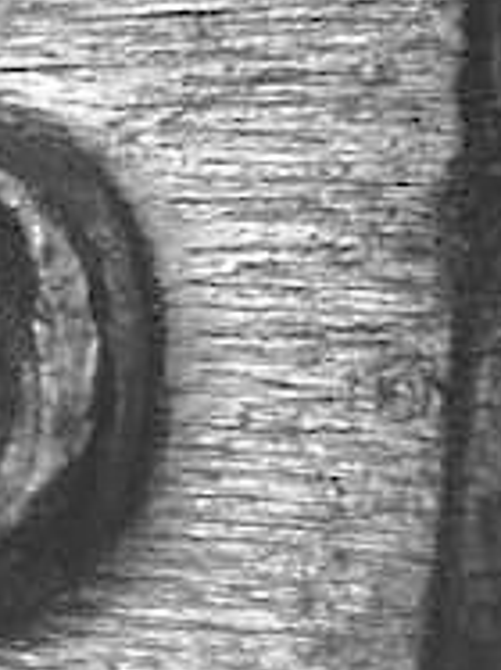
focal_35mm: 528
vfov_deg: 3.8
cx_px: -333
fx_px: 10201
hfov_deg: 2.8
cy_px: 348
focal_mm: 32
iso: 100
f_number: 5.1
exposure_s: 1/9.1
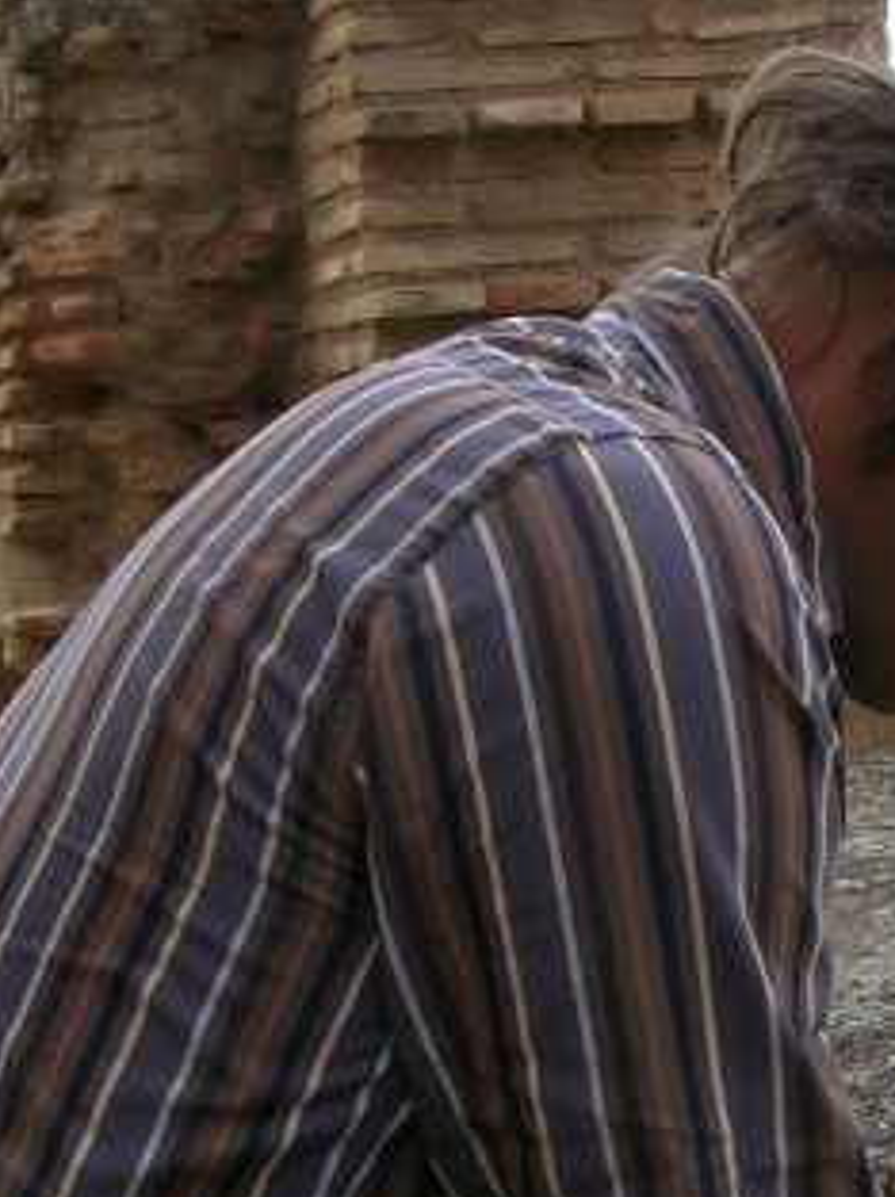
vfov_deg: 22.8
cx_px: 700
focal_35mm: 86
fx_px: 2971
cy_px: 639
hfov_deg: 17.0
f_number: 4.5
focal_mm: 8.9
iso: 50
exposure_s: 1/132
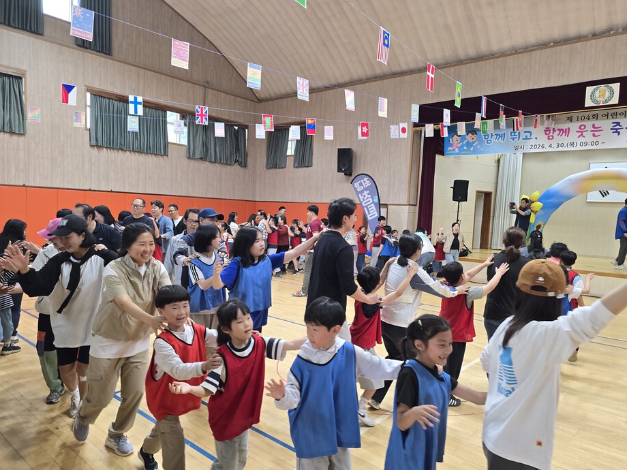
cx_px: 323
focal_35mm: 24
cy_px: 242
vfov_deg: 56.8
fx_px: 435
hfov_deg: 71.6
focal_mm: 6.3
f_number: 1.7
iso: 100
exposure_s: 1/120
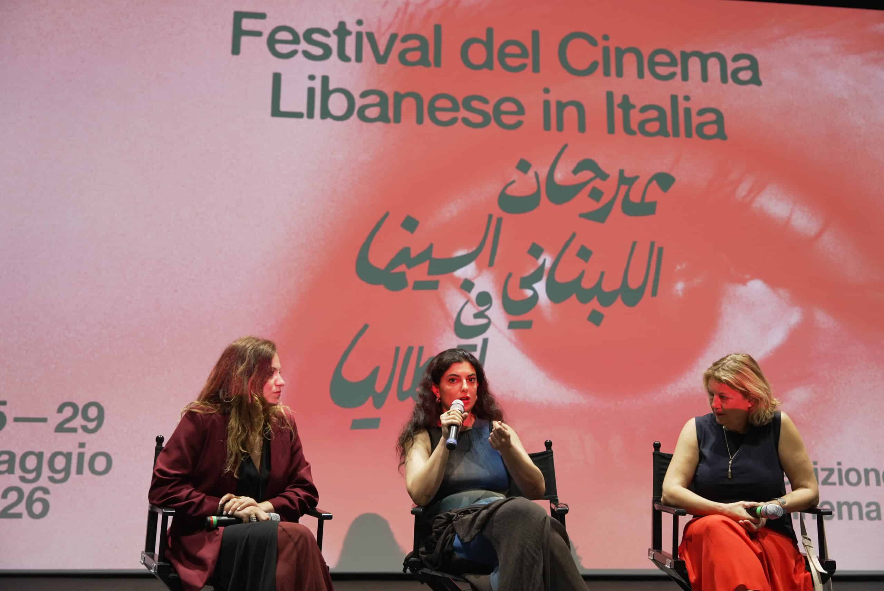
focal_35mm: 42
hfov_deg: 46.4
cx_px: 442
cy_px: 296
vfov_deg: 31.9
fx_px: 1032
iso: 1250
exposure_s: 1/100
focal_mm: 42
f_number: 2.8
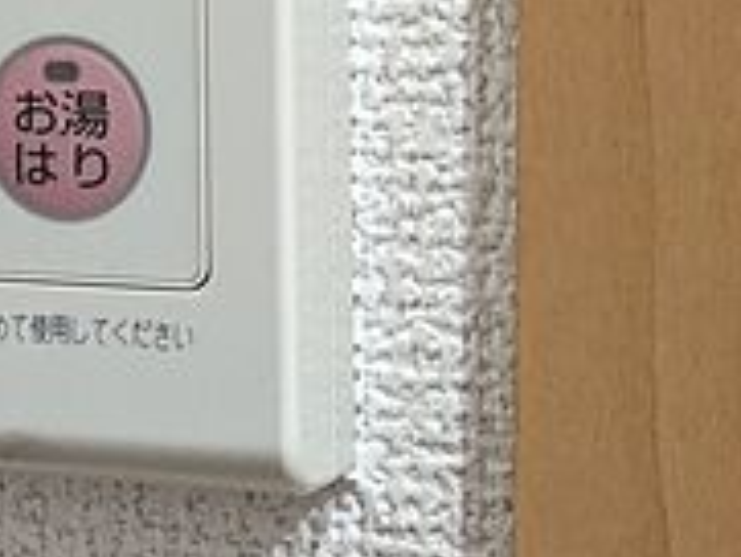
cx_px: -168
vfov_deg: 8.2
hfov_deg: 10.8
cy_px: -82
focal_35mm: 180
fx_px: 3856
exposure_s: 1/60
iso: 466
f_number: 1.89
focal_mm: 5.43
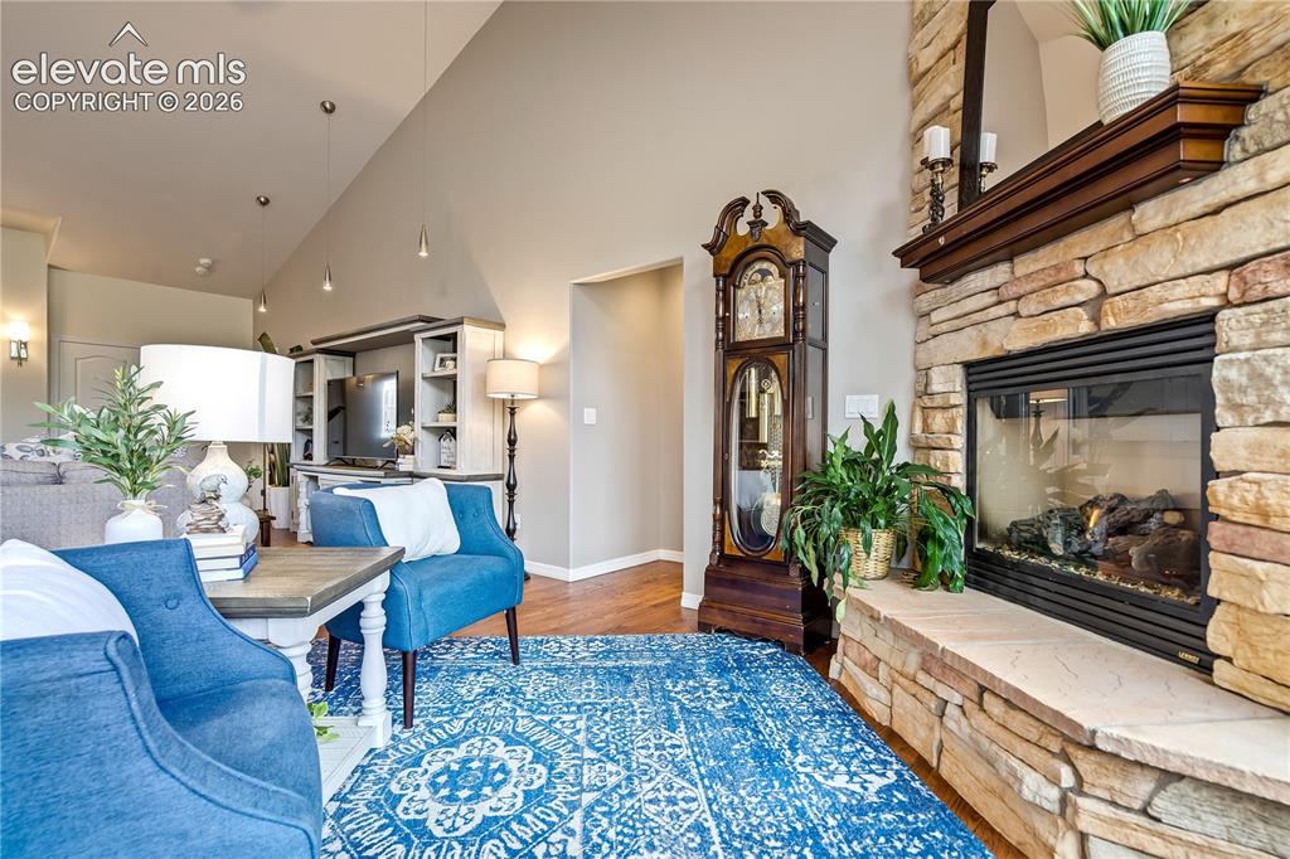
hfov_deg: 96.8
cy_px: 430
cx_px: 645
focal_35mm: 16
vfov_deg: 73.7
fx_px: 573
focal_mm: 16
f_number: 8
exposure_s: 1/10
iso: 400
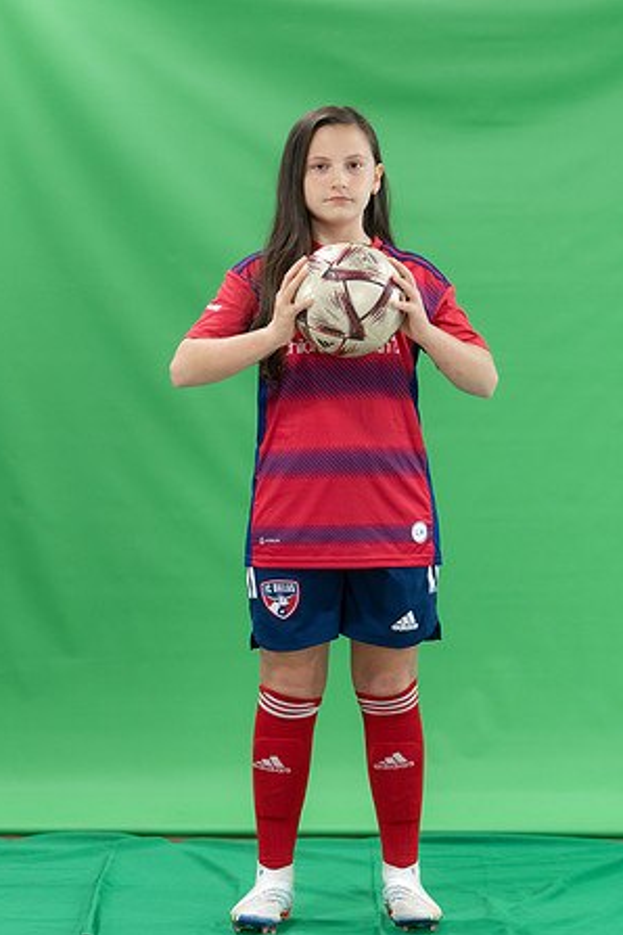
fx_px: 3011
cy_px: 464
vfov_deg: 17.6
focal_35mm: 116
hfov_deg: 11.8
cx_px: 300
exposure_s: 1/250
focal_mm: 70
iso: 1000
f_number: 2.8
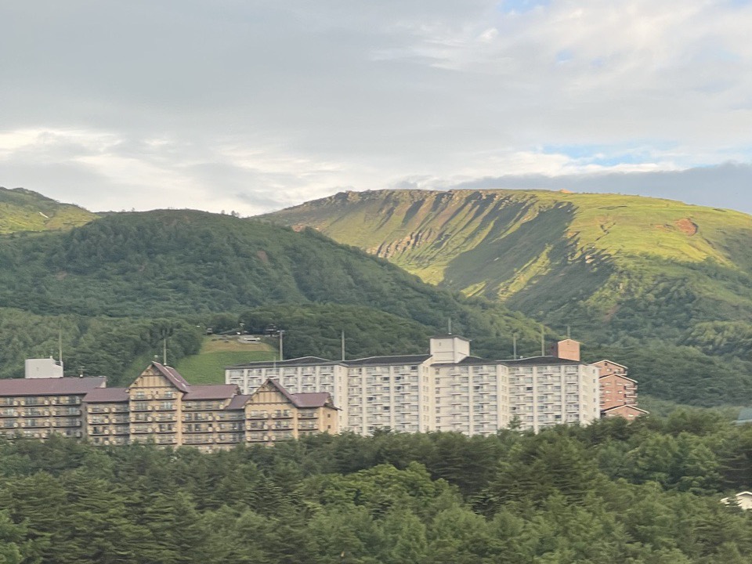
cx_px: 376
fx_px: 1673
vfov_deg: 19.1
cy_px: 282
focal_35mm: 77
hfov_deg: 25.3
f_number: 2.8
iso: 32
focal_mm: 9
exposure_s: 1/120
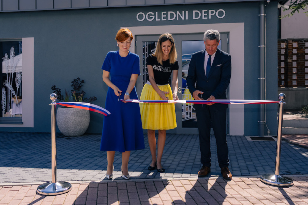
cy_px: 95
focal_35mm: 38
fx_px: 325
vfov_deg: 35.0
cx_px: 155
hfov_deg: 50.7
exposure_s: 1/2500
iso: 250
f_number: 4
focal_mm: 34
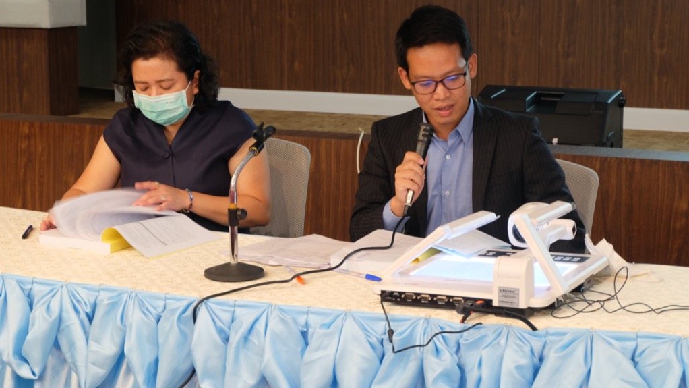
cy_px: 170
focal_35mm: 79
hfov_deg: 26.8
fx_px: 1443
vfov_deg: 15.3
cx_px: 344
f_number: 5.6
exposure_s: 1/10
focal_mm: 50
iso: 800
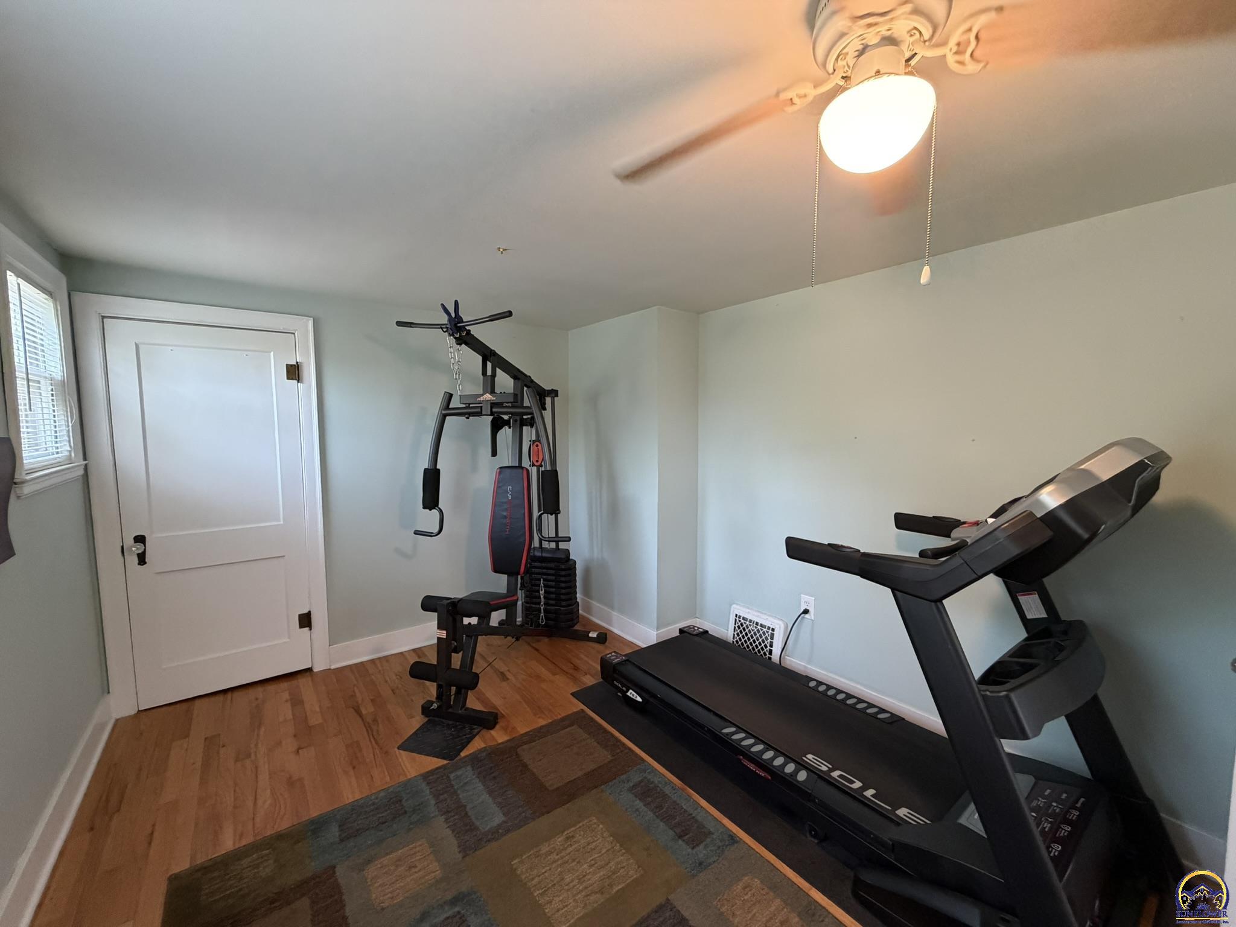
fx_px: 500
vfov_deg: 85.7
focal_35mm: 14
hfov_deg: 102.1
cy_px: 464
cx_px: 618
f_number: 2.2
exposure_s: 1/60
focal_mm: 2.22
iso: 320
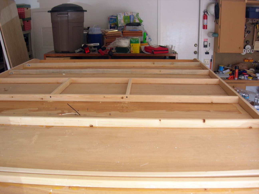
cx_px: 130
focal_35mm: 38
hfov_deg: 49.0
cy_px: 97
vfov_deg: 37.7
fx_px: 284
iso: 64
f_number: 2.8
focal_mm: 7.8
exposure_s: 1/74.2
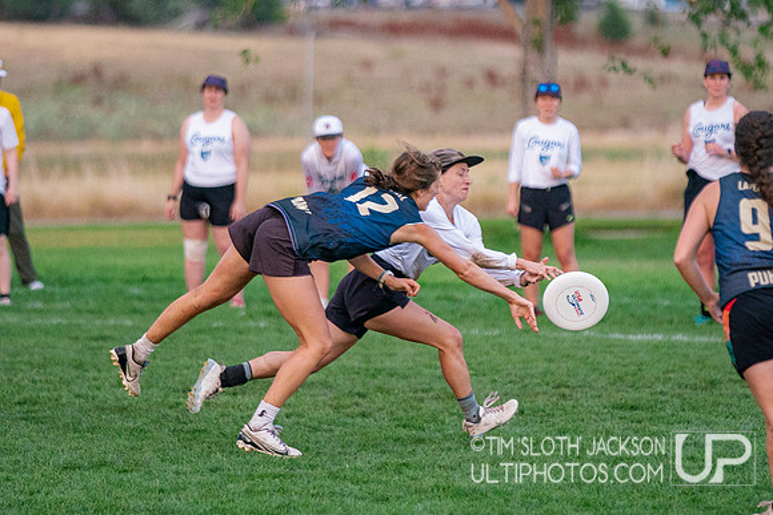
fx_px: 7331
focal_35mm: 341
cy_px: 197
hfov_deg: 6.0
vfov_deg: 4.0
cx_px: 431
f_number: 2.8
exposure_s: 1/4000
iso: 2500
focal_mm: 200
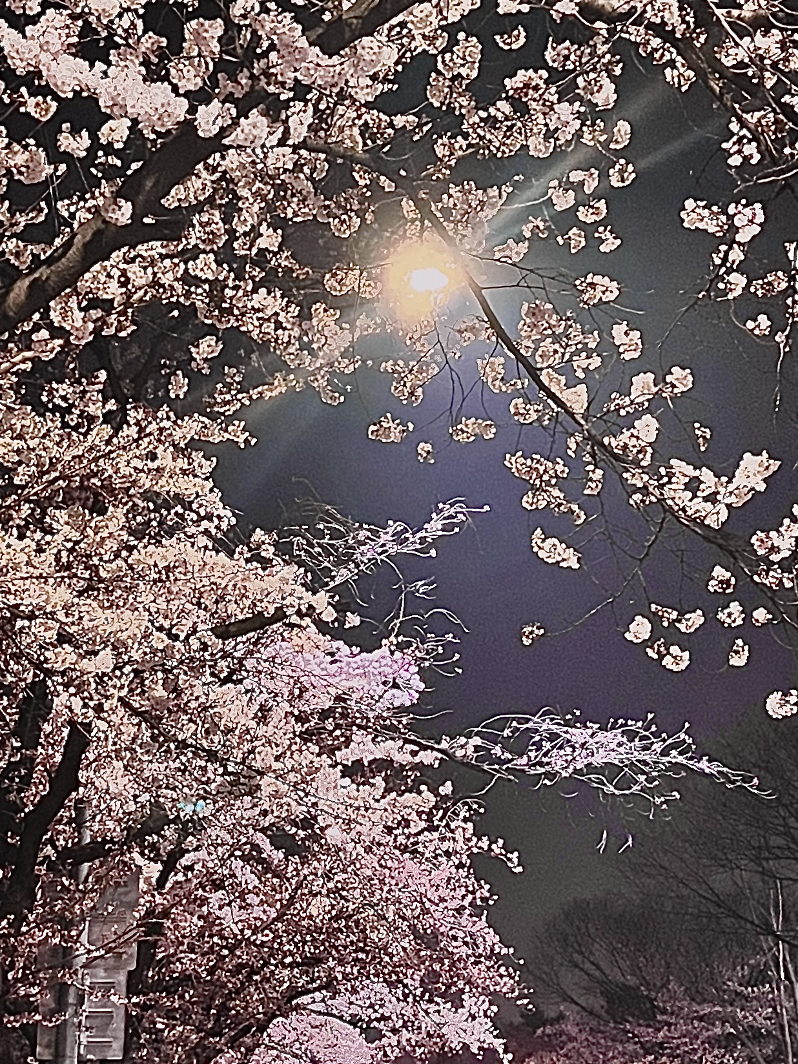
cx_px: 281
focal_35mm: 59
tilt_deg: +18.0
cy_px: 517
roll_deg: -1.8
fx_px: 1813
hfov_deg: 24.7
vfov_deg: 32.7
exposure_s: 1/30
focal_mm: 5.1
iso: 1000
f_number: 1.6
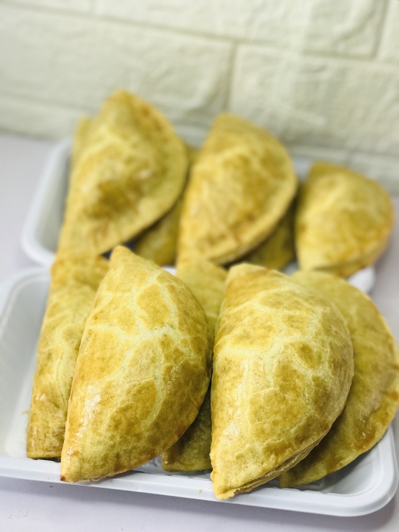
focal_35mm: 57
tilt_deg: -37.4
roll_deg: -7.2
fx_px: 876
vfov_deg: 33.8
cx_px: 200
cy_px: 266
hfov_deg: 25.7
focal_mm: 6.6
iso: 64
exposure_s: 1/50
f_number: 2.8
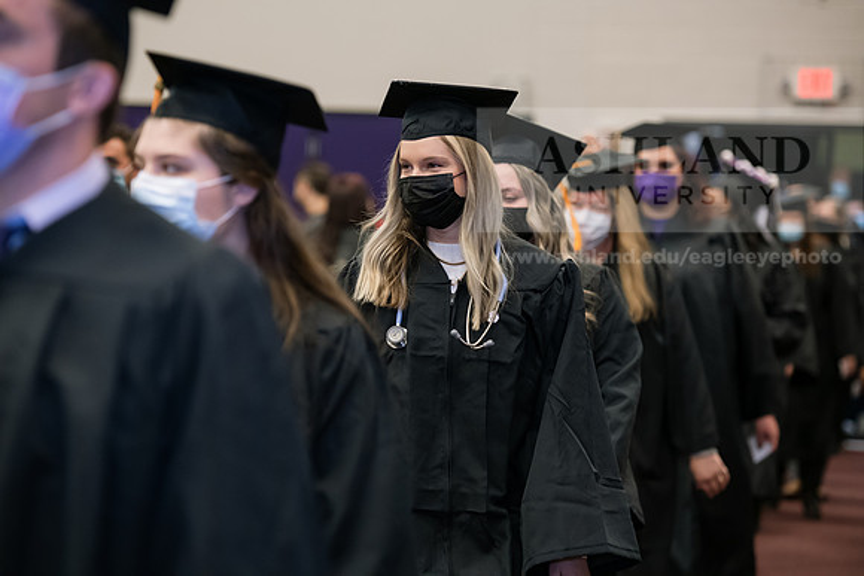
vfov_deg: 11.0
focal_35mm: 125
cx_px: 432
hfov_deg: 16.4
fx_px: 3001
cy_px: 288
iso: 1600
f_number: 3.5
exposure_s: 1/200
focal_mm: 125
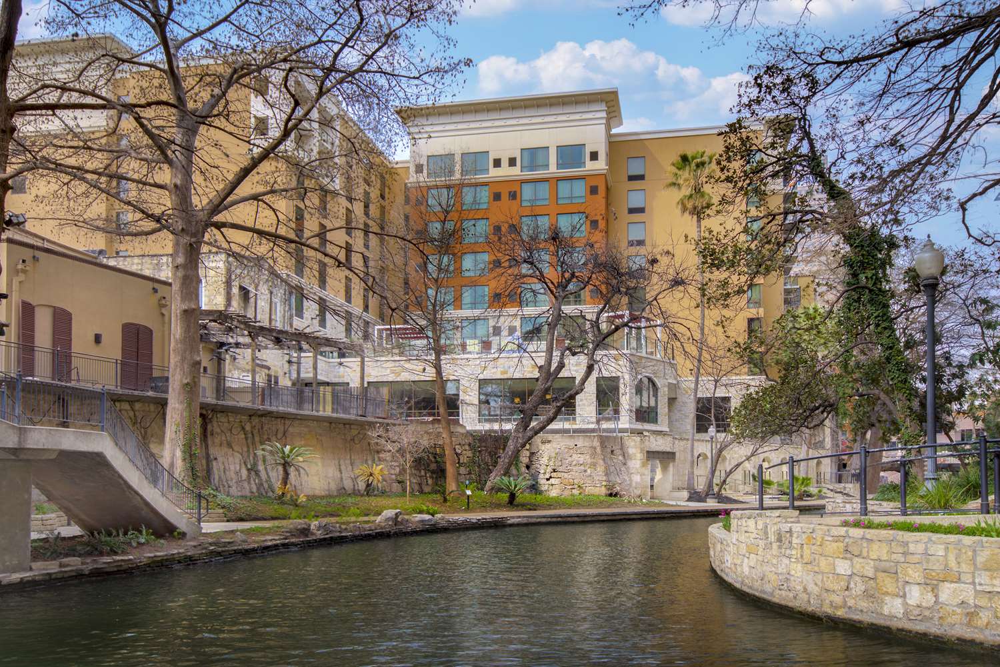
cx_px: 500
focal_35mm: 30
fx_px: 834
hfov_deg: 61.9
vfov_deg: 43.6
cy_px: 334
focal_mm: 20
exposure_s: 1/400
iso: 250
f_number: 7.1
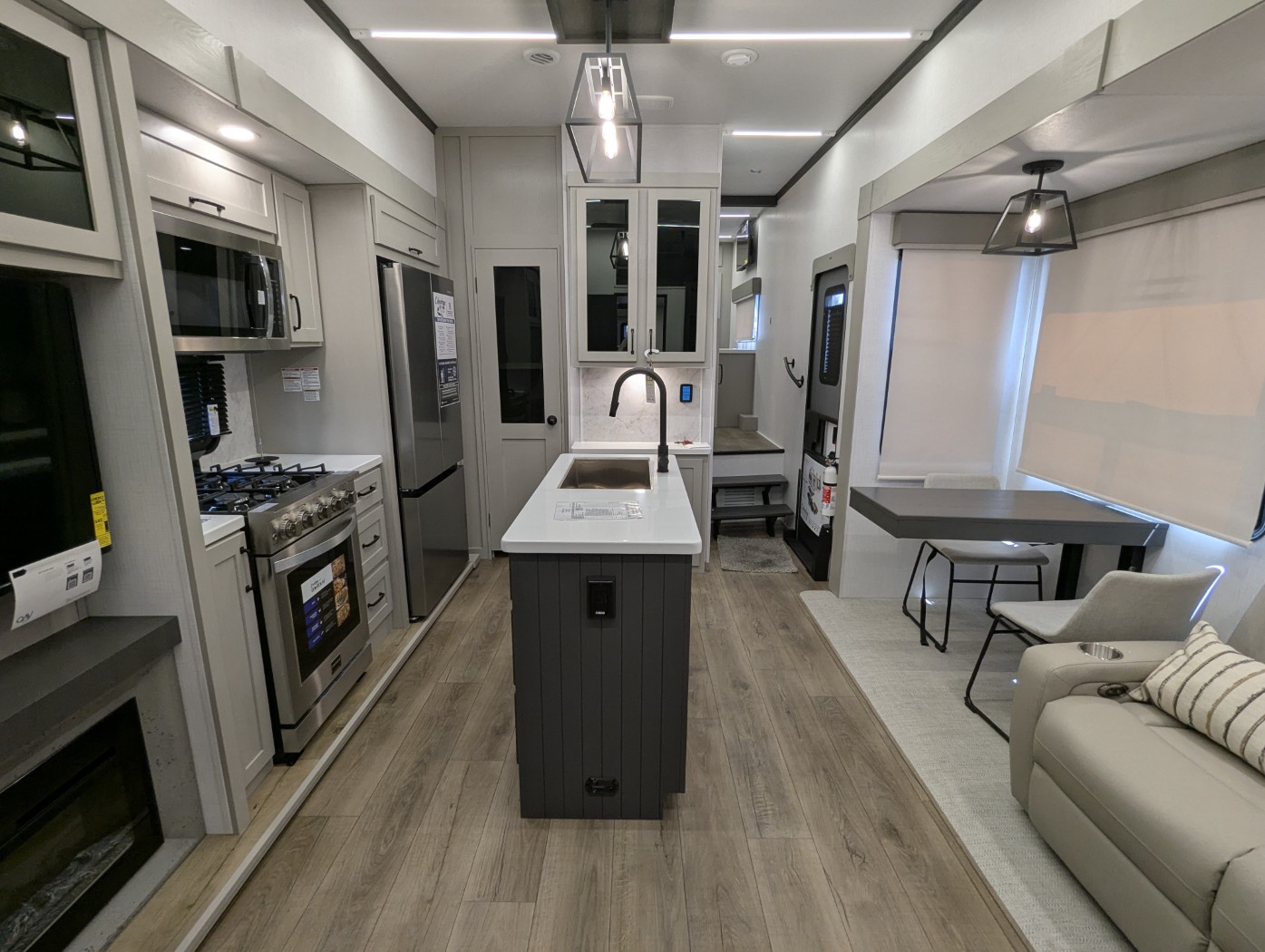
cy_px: 476
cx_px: 632
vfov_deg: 78.2
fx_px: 585
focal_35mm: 16
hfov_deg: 94.4
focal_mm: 2.35
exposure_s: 1/35.1
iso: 69
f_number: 2.2
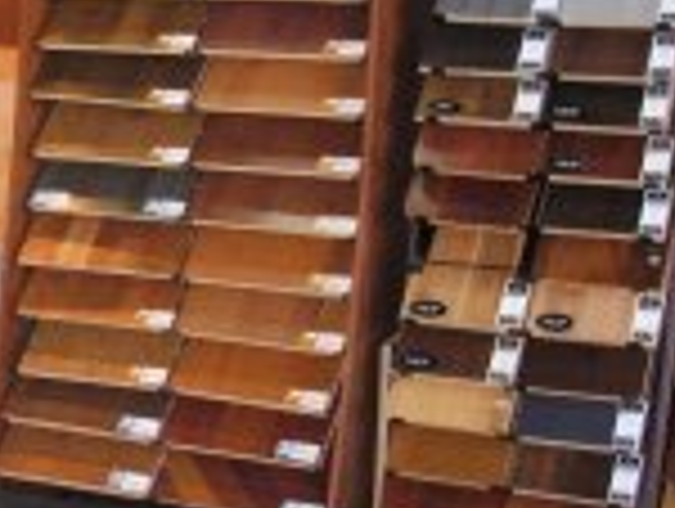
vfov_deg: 15.3
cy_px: 171
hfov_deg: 19.0
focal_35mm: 97
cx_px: -153
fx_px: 1894
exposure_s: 1/114
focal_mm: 6.3
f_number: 2.9
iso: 400
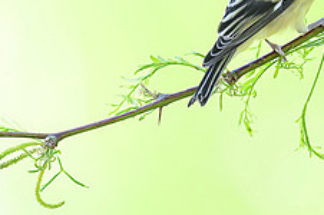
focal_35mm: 1820
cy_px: -102
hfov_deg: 1.1
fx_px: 16356
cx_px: 269
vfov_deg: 0.8
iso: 1250
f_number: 2.8
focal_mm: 400
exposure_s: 1/1600
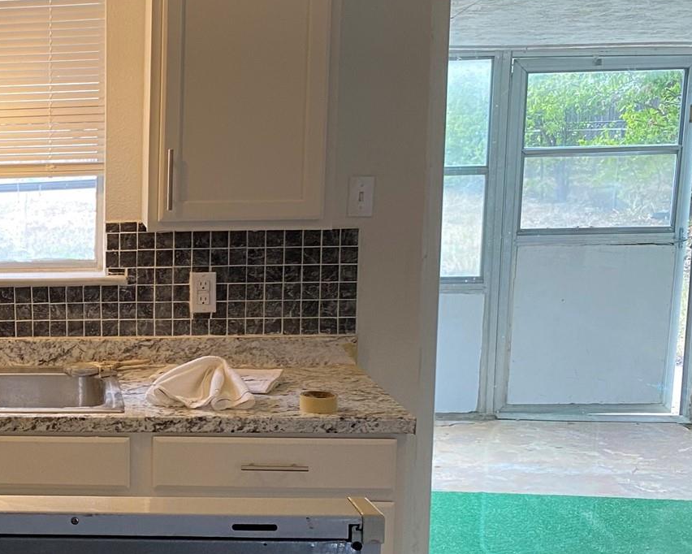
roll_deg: +0.8
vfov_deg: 24.9
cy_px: 356
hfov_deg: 27.8
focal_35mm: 61
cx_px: -97
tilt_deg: -10.8
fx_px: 1250
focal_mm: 4.25
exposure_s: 1/60
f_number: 1.8
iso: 125
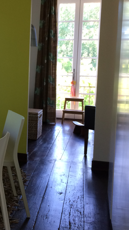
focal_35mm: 53
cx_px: -13
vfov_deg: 39.0
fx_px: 322
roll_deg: -0.1
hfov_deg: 21.5
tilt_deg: -7.9
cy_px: 94
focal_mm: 4.15
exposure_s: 1/33
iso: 50
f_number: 2.2
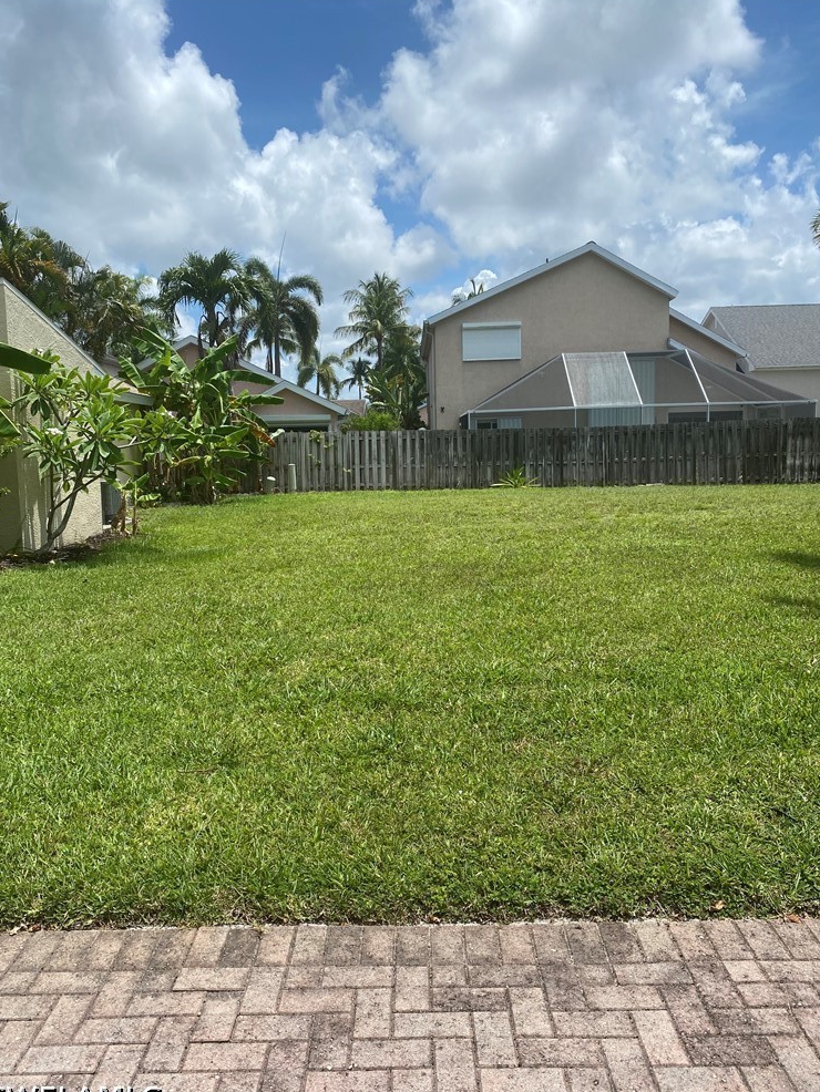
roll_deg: +1.1
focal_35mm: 27
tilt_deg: -6.2
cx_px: 403
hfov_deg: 51.4
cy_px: 557
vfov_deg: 65.3
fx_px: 852
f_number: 1.8
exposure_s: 1/3984
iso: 32
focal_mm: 4.25
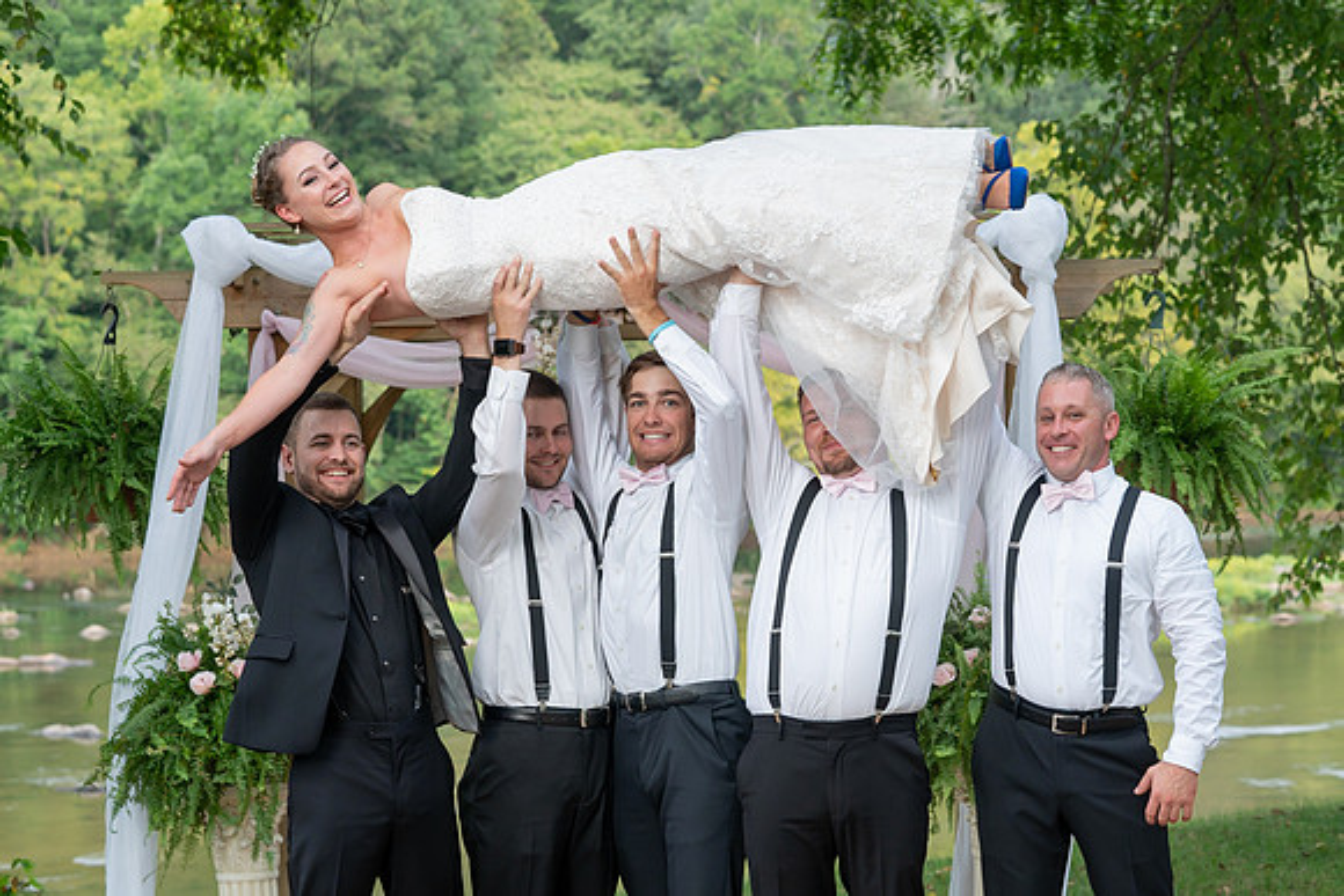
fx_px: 3269
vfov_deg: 15.6
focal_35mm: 88
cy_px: 420
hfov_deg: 23.2
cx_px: 703
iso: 640
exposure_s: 1/200
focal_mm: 82
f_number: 5.6
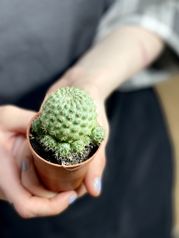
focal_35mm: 92
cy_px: 125
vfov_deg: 21.3
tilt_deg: -40.1
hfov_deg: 16.0
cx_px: 59
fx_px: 634
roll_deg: +4.8
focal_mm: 7.5
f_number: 2.2
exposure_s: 1/100
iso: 200
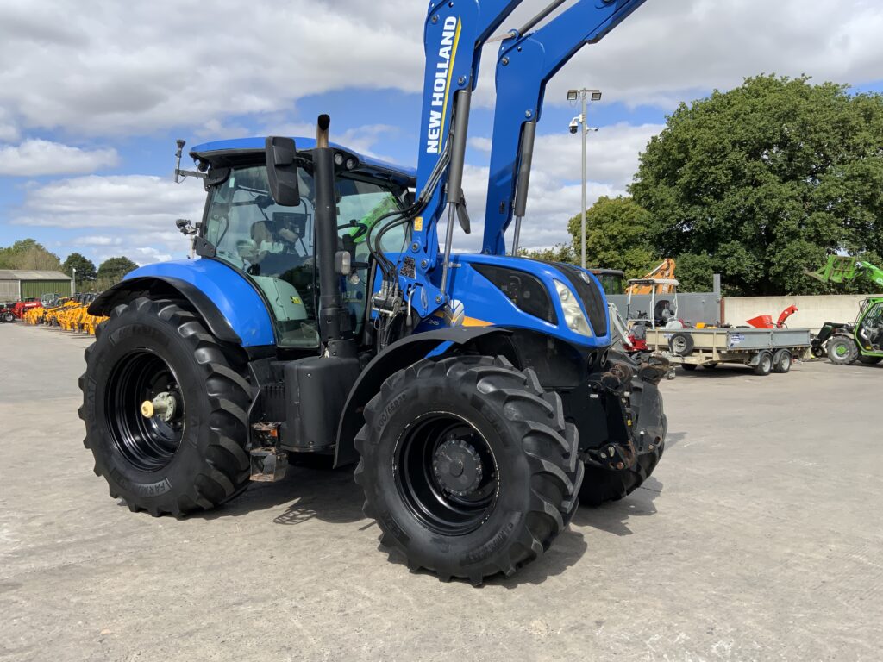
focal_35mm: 29
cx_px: 442
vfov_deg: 48.2
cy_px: 331
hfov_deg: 61.7
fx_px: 740
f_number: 1.8
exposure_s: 1/1730
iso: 16
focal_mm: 3
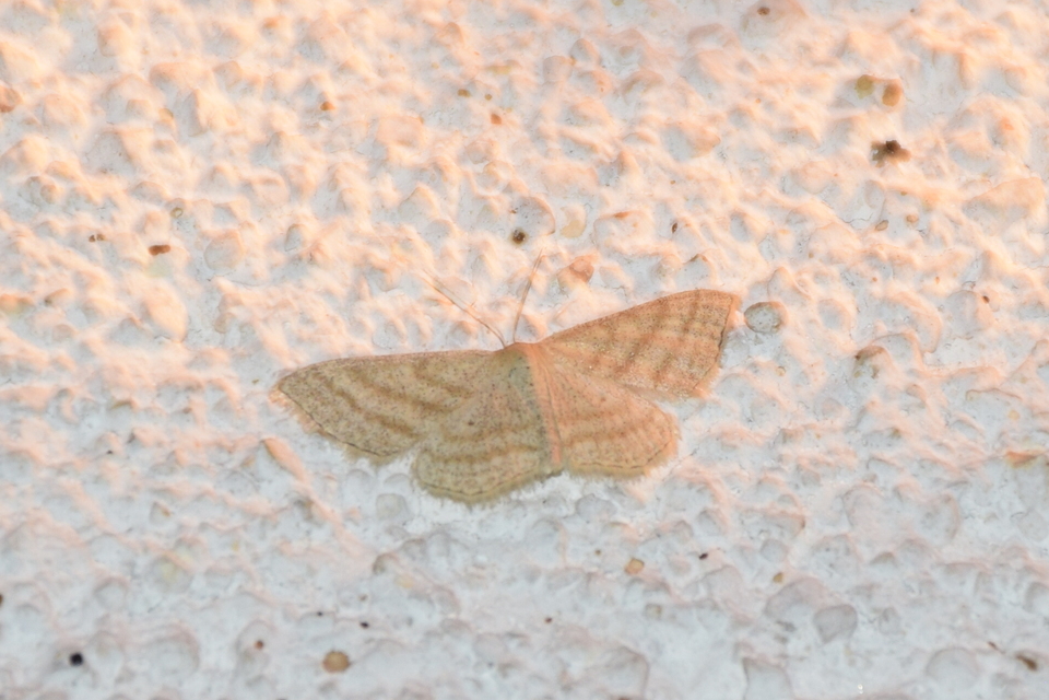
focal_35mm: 210
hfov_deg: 9.8
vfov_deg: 6.5
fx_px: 6119
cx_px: 524
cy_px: 350
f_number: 7.1
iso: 320
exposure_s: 1/60
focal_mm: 140
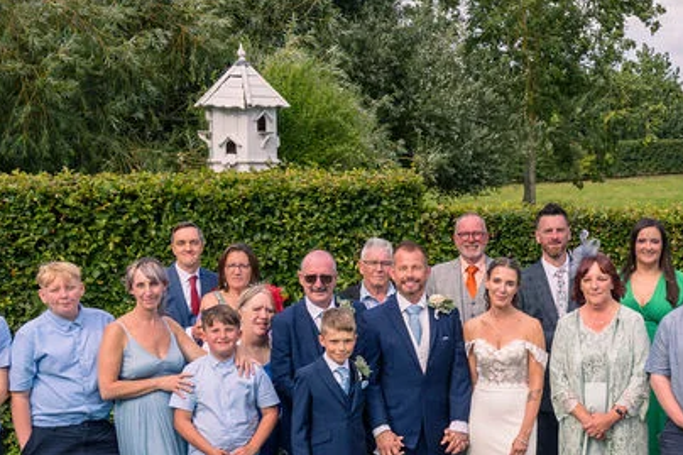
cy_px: 290
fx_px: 1346
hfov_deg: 27.8
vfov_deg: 19.1
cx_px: 556
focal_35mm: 71
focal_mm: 28
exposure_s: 1/500
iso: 320
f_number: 8
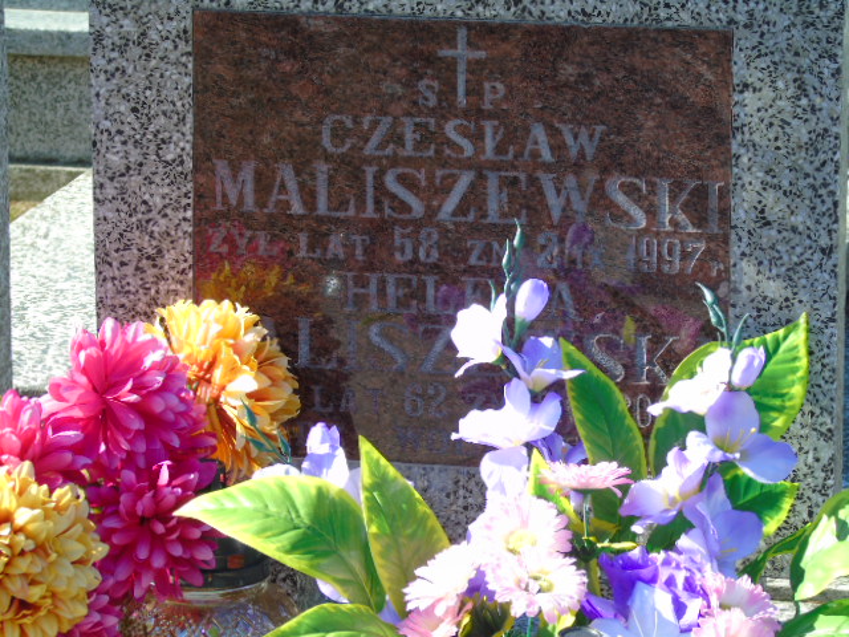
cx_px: 424
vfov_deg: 9.2
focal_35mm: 162
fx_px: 3973
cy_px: 318
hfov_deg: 12.2
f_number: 4.9
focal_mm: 29
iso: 80
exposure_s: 1/125
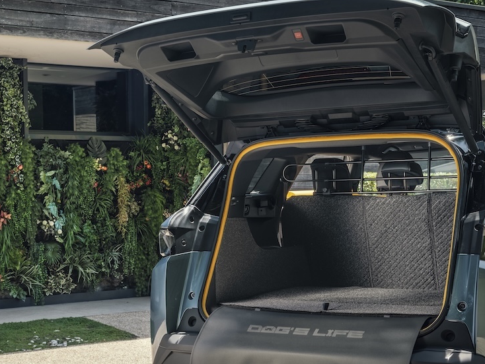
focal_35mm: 67
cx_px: 199
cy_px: 229
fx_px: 939
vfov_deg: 21.9
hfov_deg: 28.9
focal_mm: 51.7
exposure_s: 1/13
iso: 400
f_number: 11
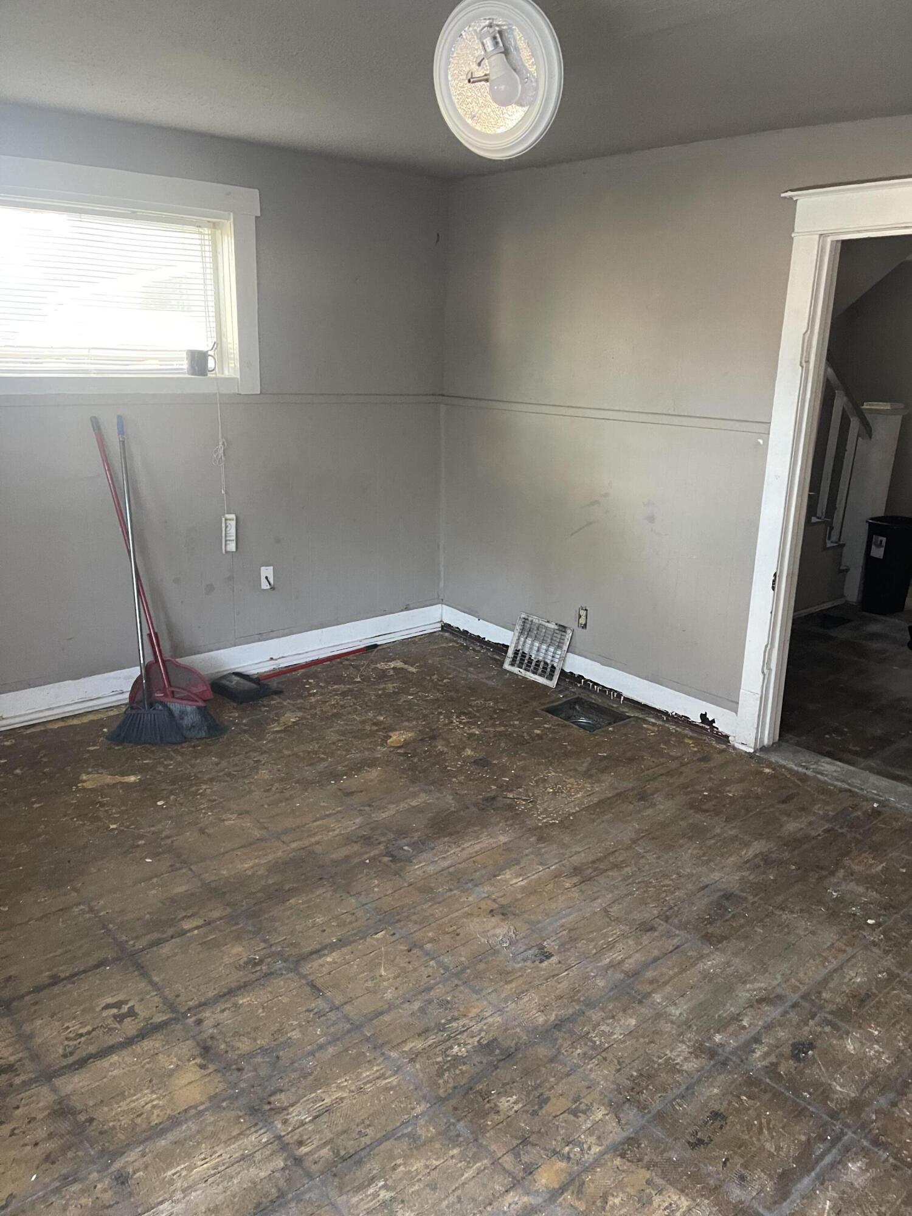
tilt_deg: -15.0
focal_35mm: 25
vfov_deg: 69.4
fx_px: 878
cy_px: 608
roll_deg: -2.3
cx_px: 456
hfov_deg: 54.9
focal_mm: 5.1
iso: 500
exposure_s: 1/42
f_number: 1.6
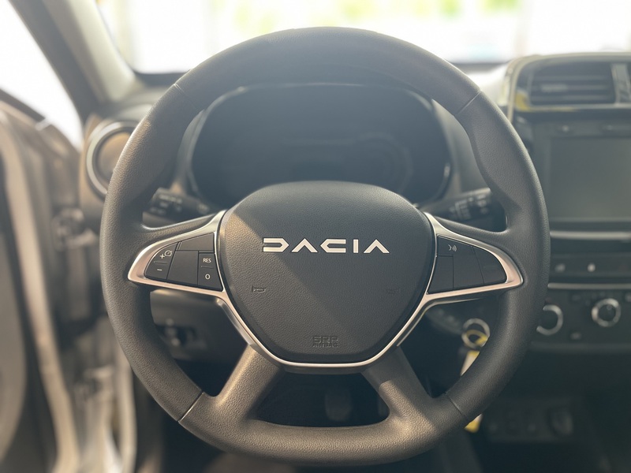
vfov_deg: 53.1
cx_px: 316
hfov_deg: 67.3
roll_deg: -0.1
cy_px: 236
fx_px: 474
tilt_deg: -23.8
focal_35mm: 26
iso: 320
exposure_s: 1/60
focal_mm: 4.2
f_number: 1.6
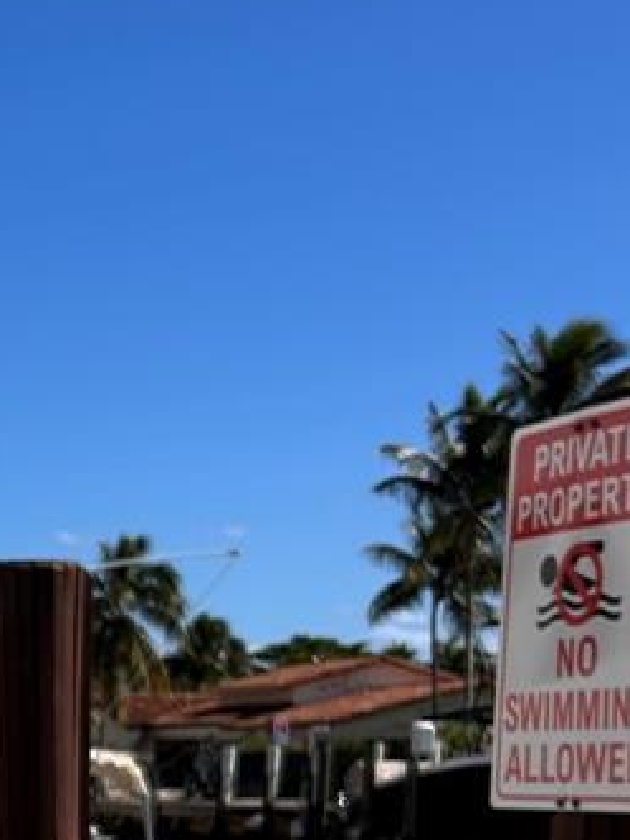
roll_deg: -2.0
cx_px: -291
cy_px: 878
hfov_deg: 14.7
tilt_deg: -3.2
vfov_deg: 20.1
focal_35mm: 94
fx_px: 2281
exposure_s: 1/7463
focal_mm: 5.7
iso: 50
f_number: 1.5
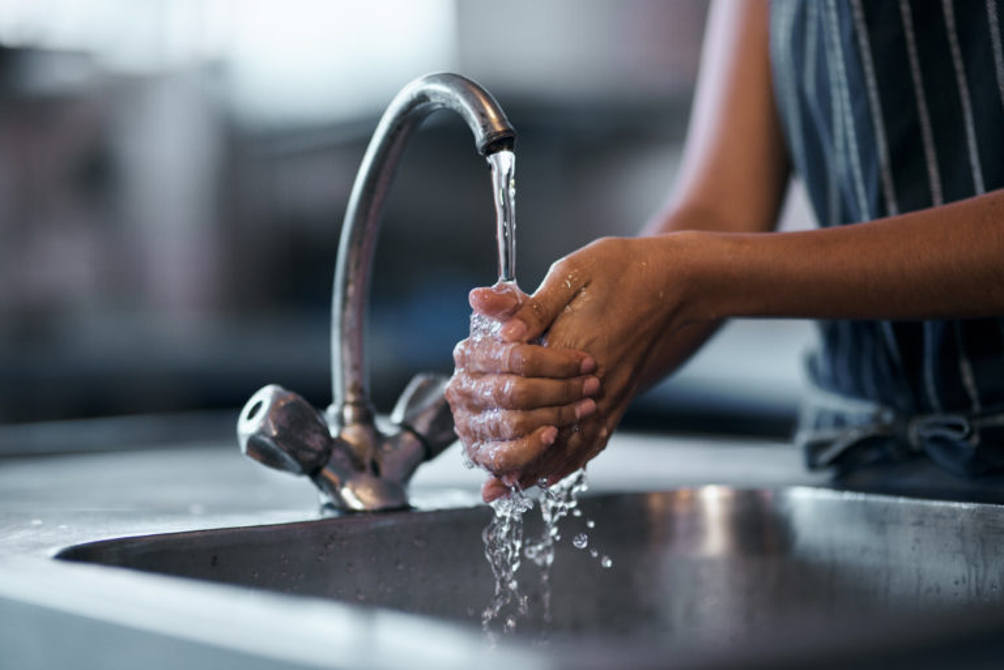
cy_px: 335
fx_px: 2372
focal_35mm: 85
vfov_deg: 16.1
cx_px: 502
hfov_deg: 23.9
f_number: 1.8
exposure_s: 1/400
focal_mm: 85
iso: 320
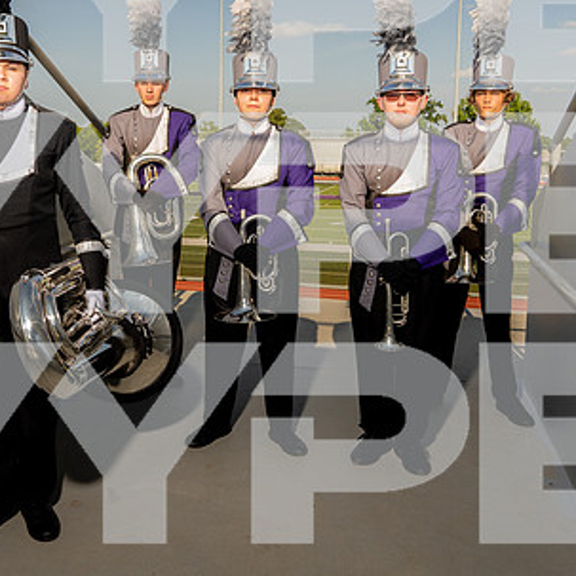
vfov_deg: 42.5
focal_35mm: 39
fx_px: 734
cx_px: 221
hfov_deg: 42.6
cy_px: 214
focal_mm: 24
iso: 100
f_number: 8
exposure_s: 1/250
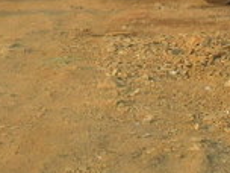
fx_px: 1116
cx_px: 238
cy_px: -252
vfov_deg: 8.1
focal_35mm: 168
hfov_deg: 11.6
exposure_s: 1/350
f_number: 3.7
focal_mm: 5.7
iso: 100
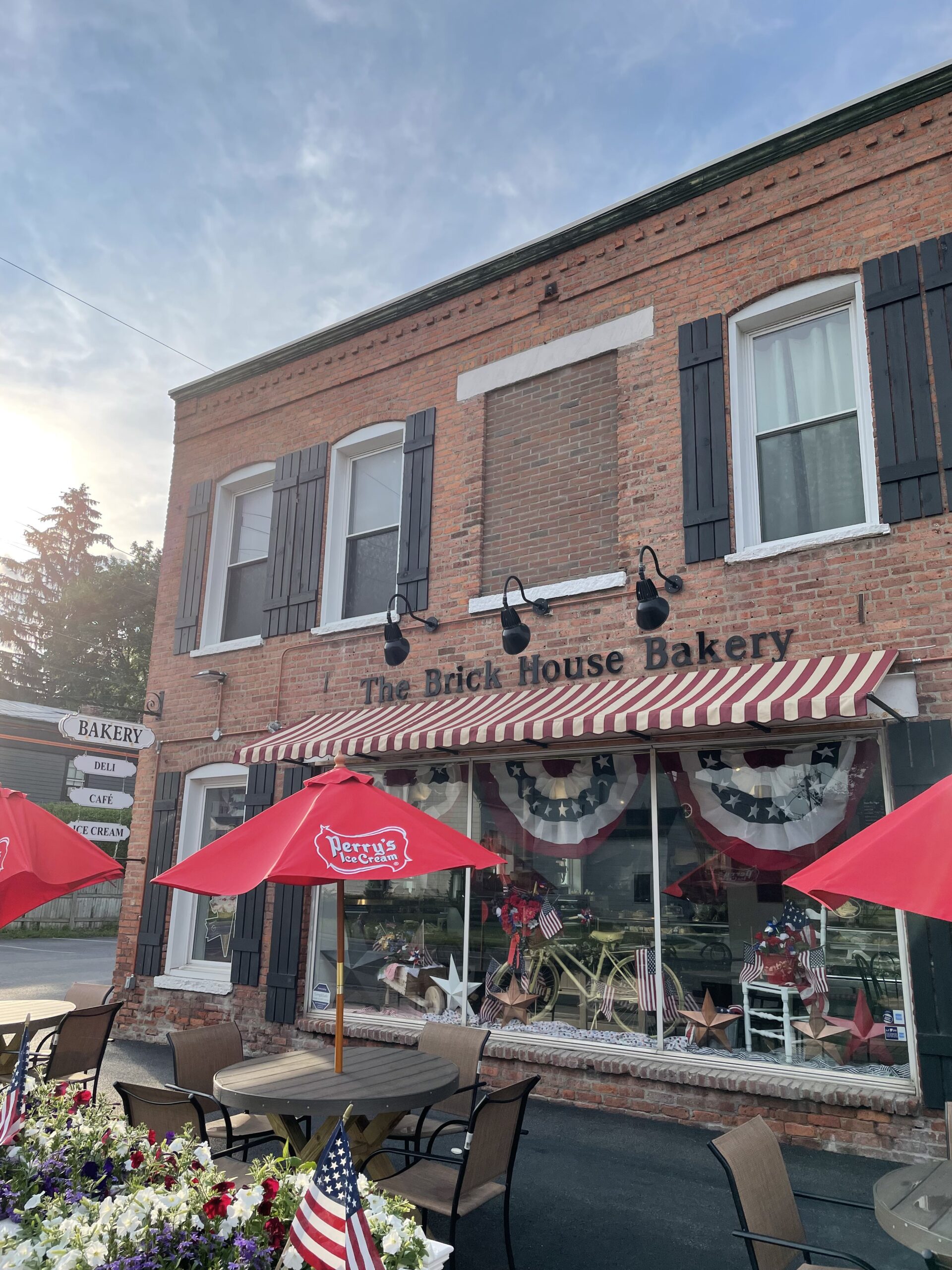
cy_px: 635
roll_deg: -1.7
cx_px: 476
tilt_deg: +15.0
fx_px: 953
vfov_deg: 67.3
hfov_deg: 53.1
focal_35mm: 26
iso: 32
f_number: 1.6
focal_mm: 4.2
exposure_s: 1/2451
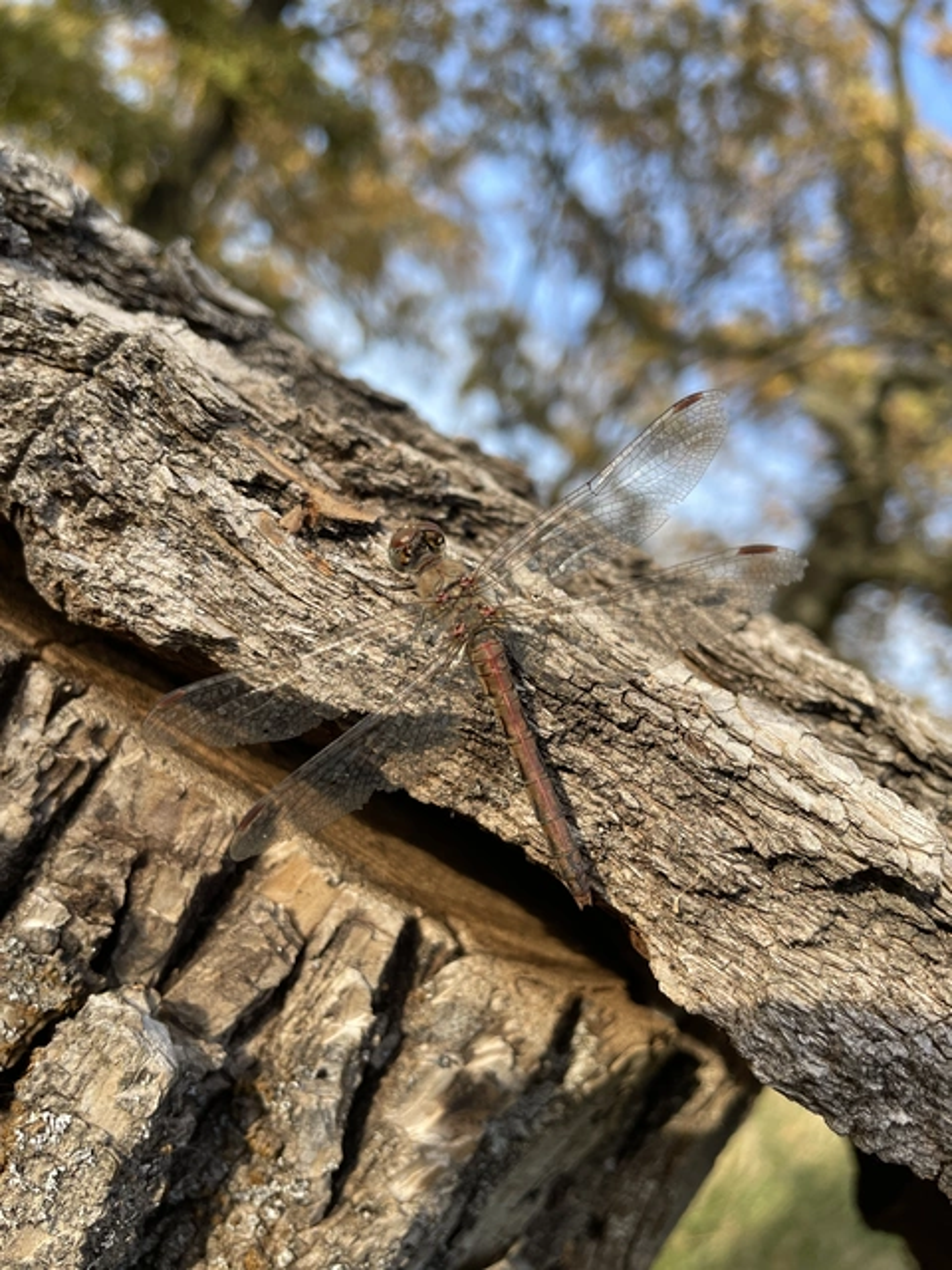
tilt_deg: +3.4
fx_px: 953
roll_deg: -31.7
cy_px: 635
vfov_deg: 67.3
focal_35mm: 26
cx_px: 476
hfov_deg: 53.1
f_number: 1.6
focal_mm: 4.2
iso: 32
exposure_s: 1/694
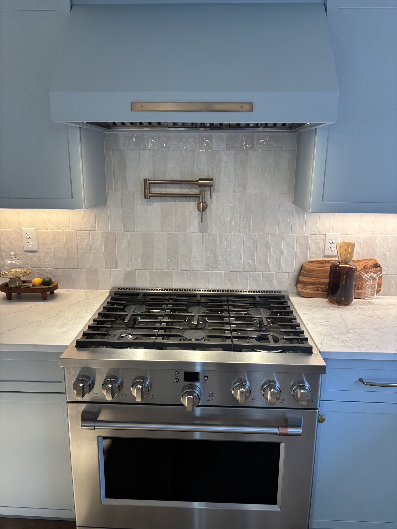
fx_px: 398
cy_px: 264
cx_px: 198
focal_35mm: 26
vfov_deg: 67.3
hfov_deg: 53.1
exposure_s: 1/120
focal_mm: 5.96
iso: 64
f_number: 1.6
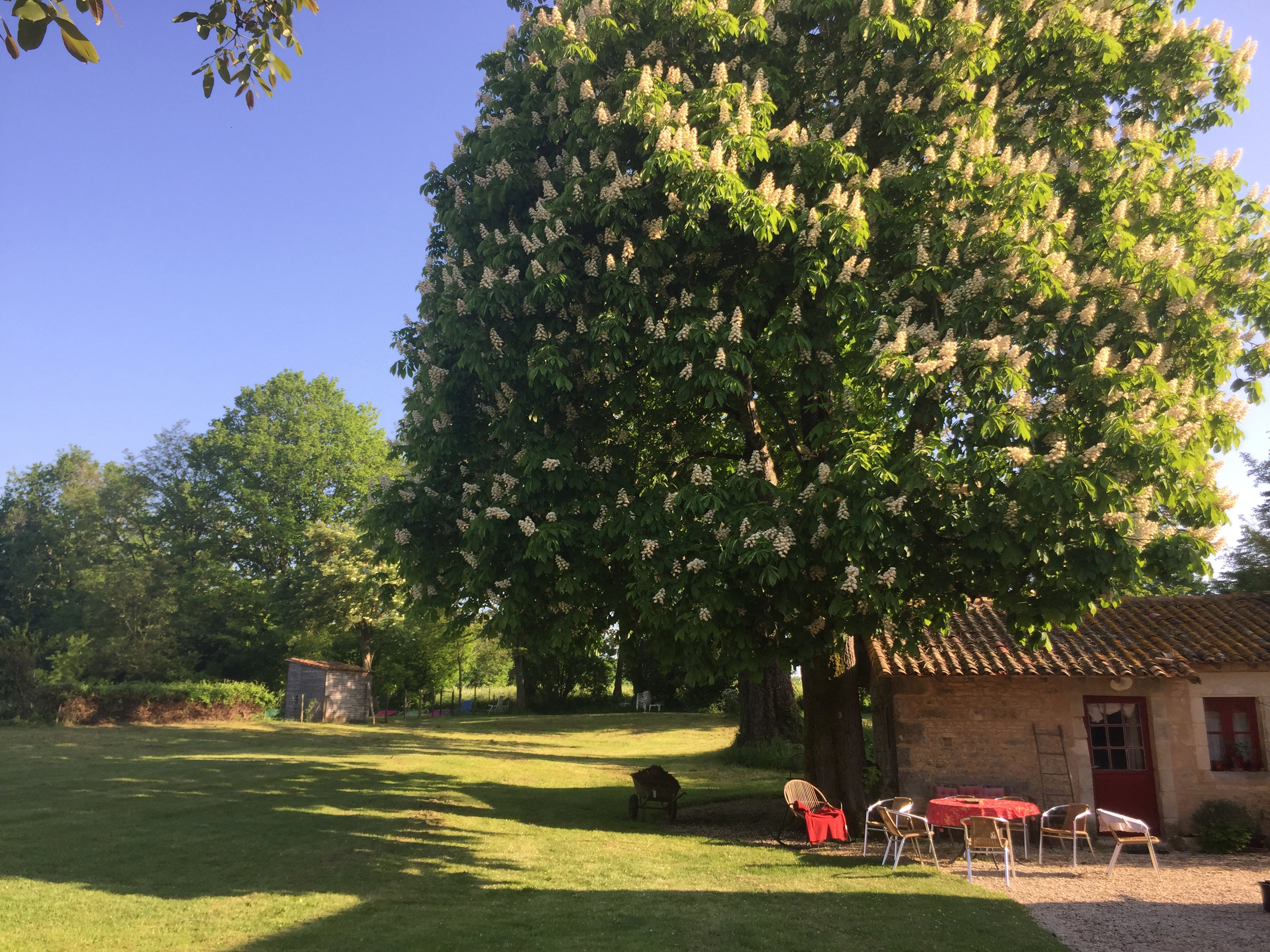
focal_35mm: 29
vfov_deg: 48.2
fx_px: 1064
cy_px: 476
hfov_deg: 61.7
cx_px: 635
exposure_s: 1/608
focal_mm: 4.15
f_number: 2.2
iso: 32
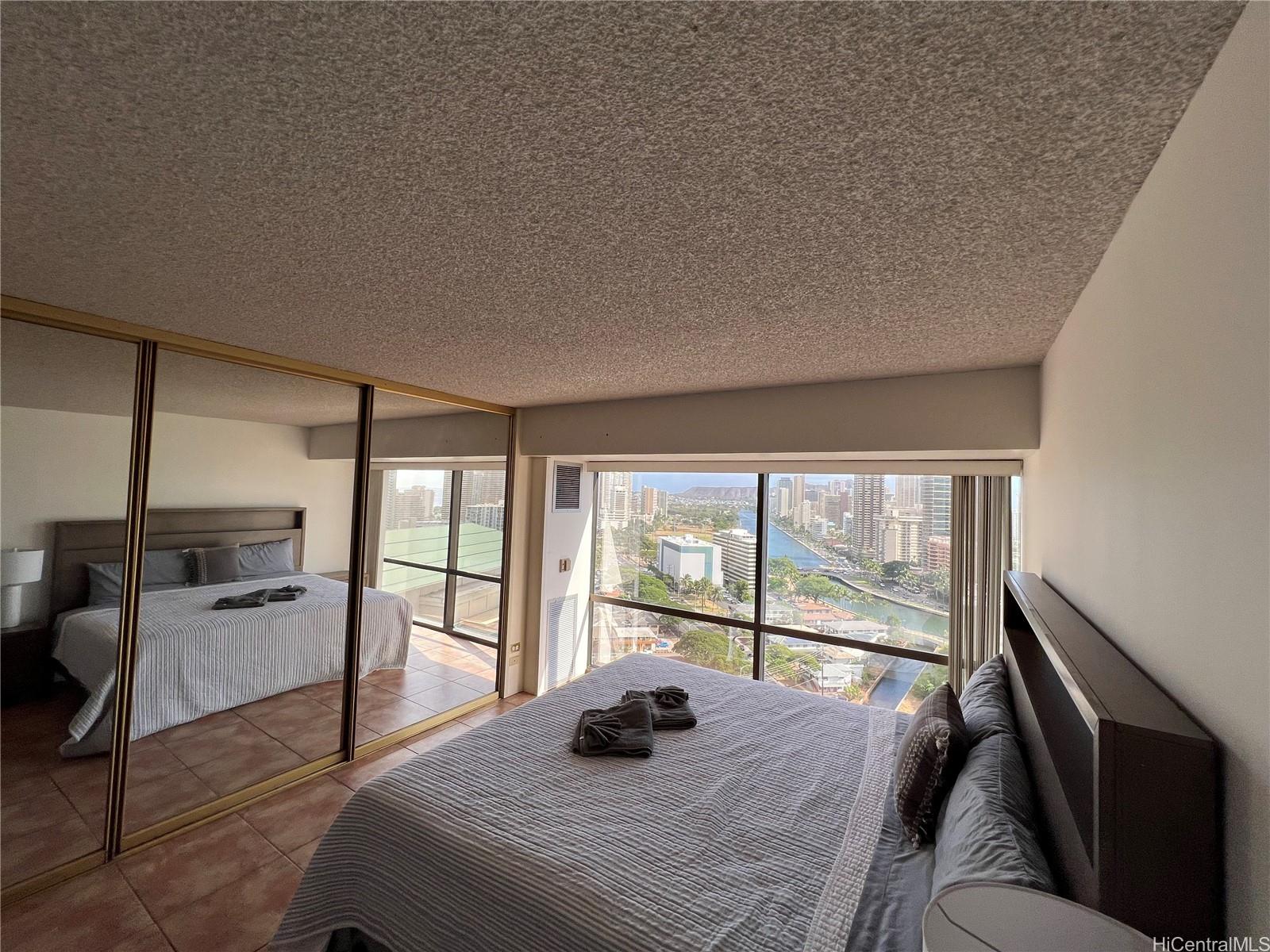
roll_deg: -2.0
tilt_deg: +2.3
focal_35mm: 13
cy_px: 476
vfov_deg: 89.9
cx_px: 635
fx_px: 477
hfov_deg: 106.2
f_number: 1.8
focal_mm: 1.57
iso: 32
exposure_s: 1/99
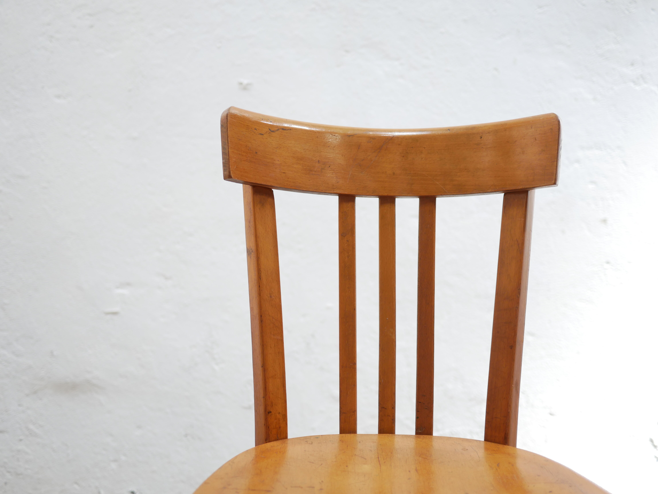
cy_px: 247
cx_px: 329
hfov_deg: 46.8
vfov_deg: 36.0
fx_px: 761
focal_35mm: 40
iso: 250
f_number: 1.7
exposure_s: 1/60
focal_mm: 20
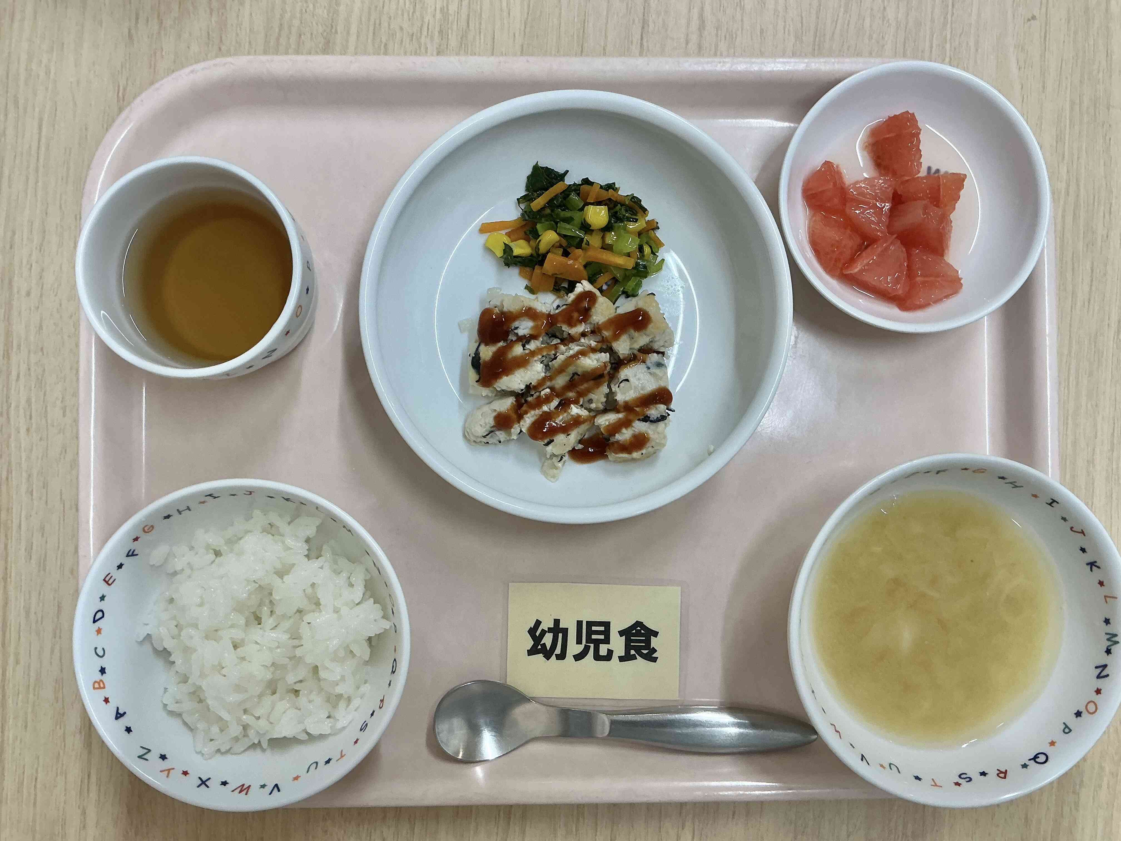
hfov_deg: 61.7
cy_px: 420
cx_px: 560
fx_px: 939
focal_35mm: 29
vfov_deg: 48.2
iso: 64
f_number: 1.8
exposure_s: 1/120
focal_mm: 3
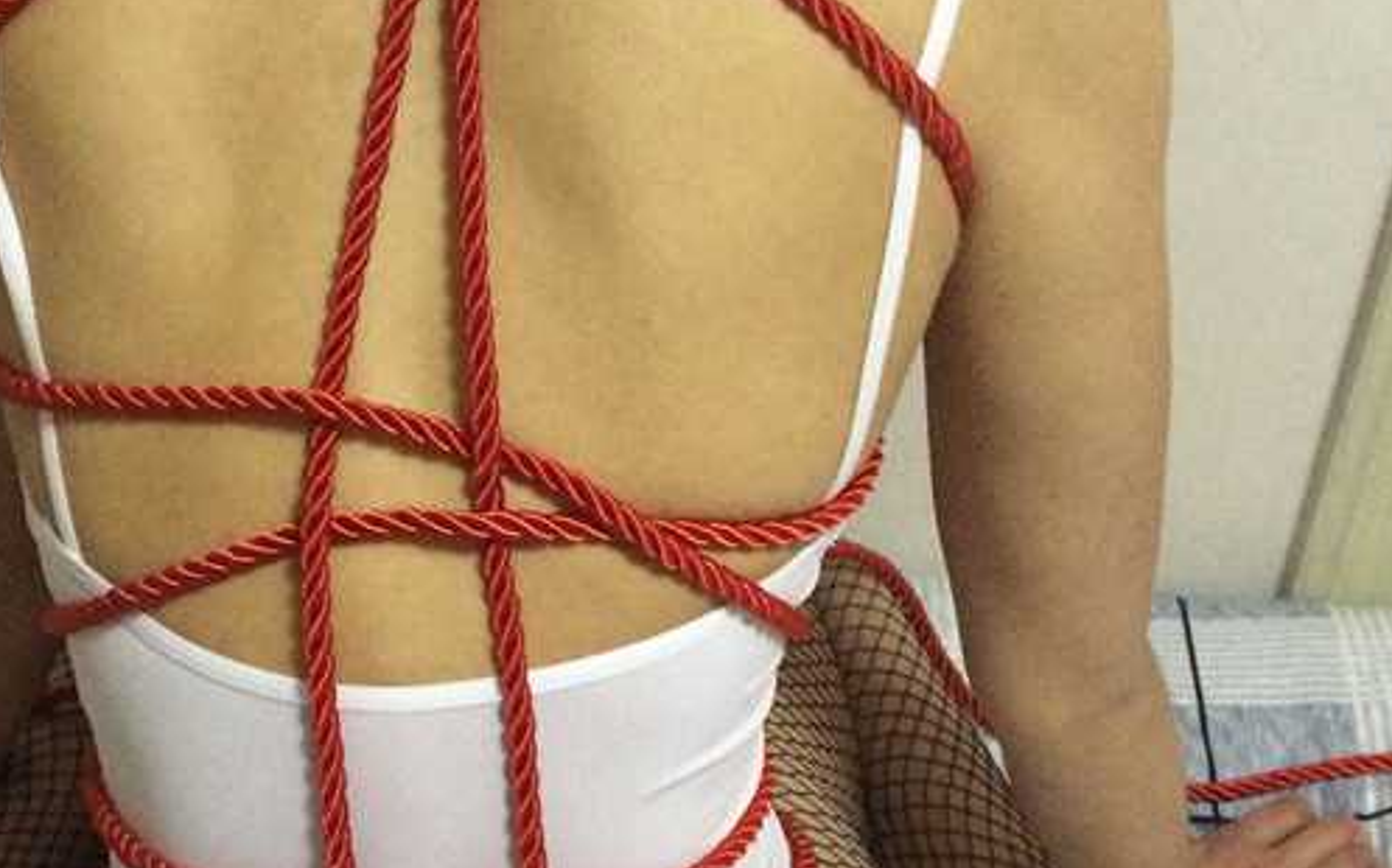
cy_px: 759
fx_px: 2502
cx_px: 434
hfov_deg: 30.8
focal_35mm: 66
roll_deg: +1.5
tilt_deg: -41.8
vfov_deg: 19.4
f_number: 2.2
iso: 400
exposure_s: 1/17
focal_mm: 4.15
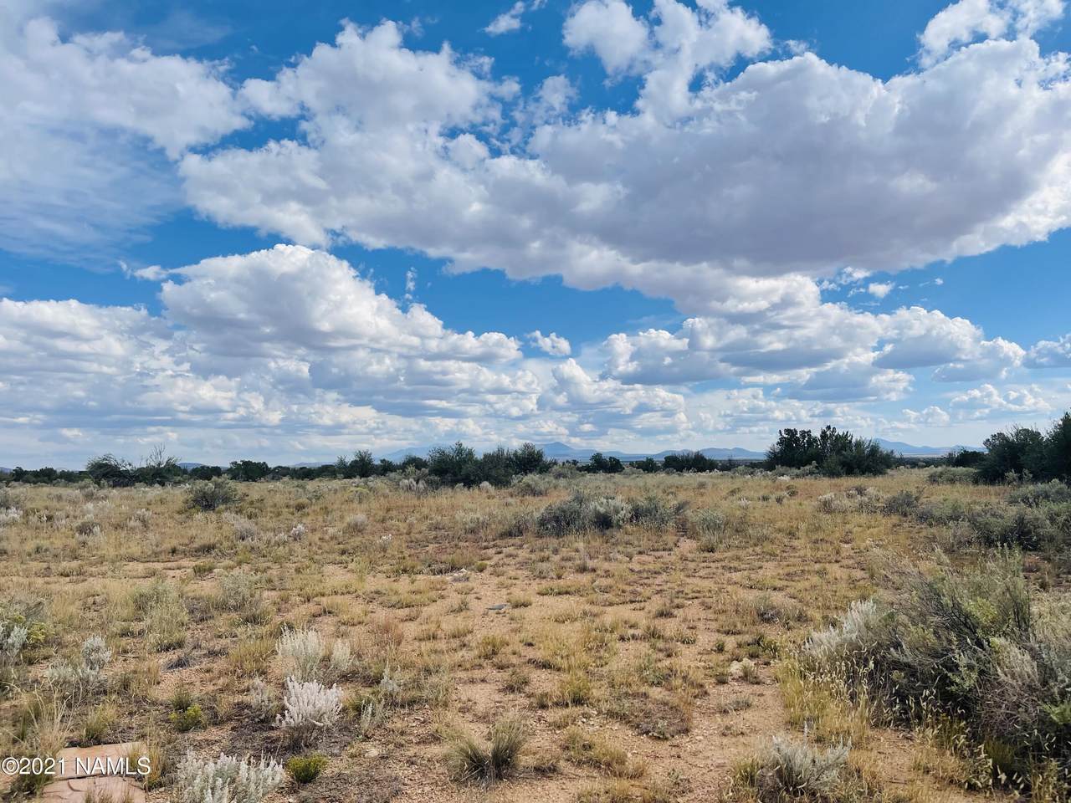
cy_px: 402
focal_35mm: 26
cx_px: 536
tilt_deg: +2.4
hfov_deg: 67.3
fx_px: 804
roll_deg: +2.5
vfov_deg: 53.1
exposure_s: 1/5618
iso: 32
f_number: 1.6
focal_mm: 5.1
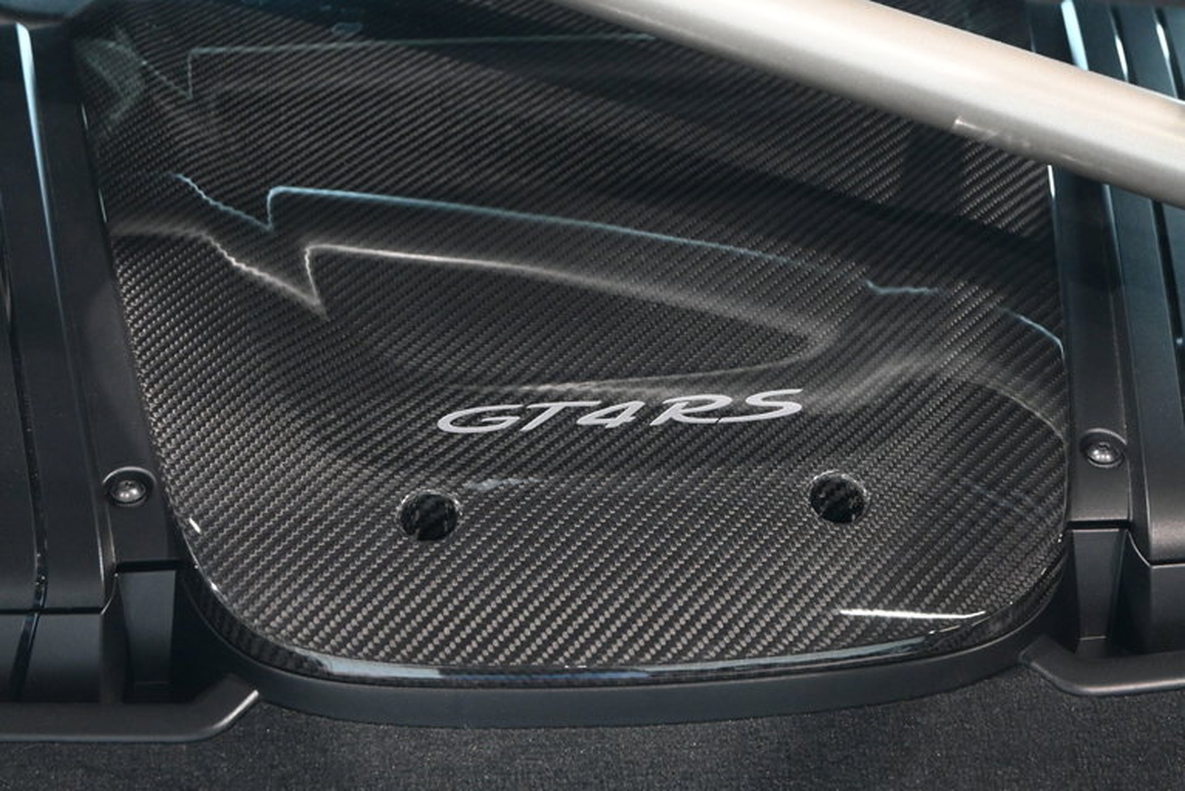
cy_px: 396
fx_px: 2321
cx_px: 592
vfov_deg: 19.3
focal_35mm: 70
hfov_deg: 28.6
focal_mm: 47
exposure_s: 1/80
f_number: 6
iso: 3600
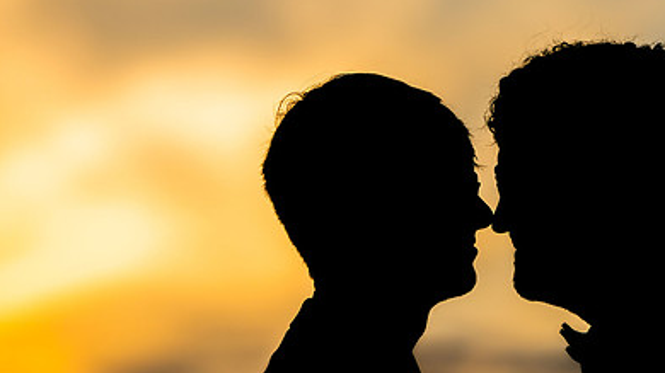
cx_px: 479
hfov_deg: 6.9
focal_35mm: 312
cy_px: 307
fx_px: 5499
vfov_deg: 3.9
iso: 125
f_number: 3.5
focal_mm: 200
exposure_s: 1/1000
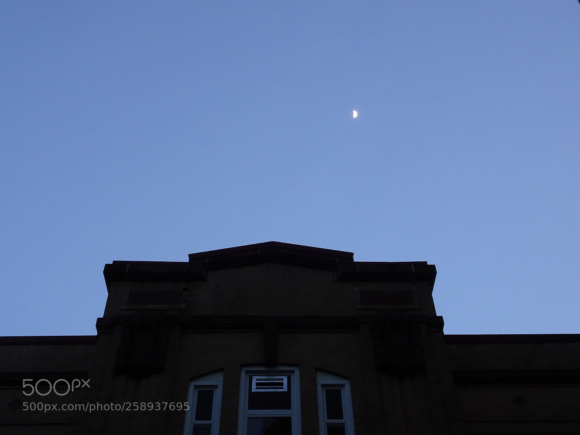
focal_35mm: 40
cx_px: 290
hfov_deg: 46.8
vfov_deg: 36.0
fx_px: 670
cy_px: 218
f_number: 4
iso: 400
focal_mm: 6.8
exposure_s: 1/40
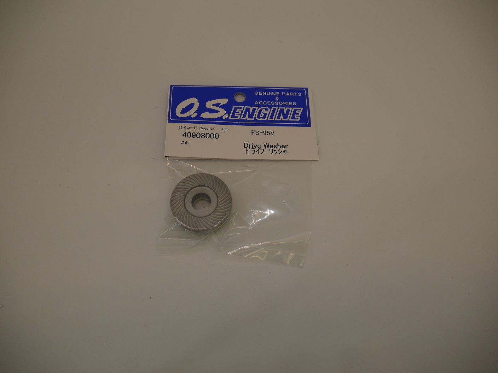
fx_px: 403
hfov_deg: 63.4
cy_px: 186
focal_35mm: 28
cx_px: 249
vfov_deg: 49.7
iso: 160
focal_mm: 14
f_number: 4.5
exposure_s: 1/200
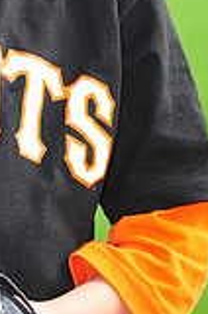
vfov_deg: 2.8
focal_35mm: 725
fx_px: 6310
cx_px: -67
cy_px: -151
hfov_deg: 1.9
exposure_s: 1/640
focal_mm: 200
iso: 200
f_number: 4
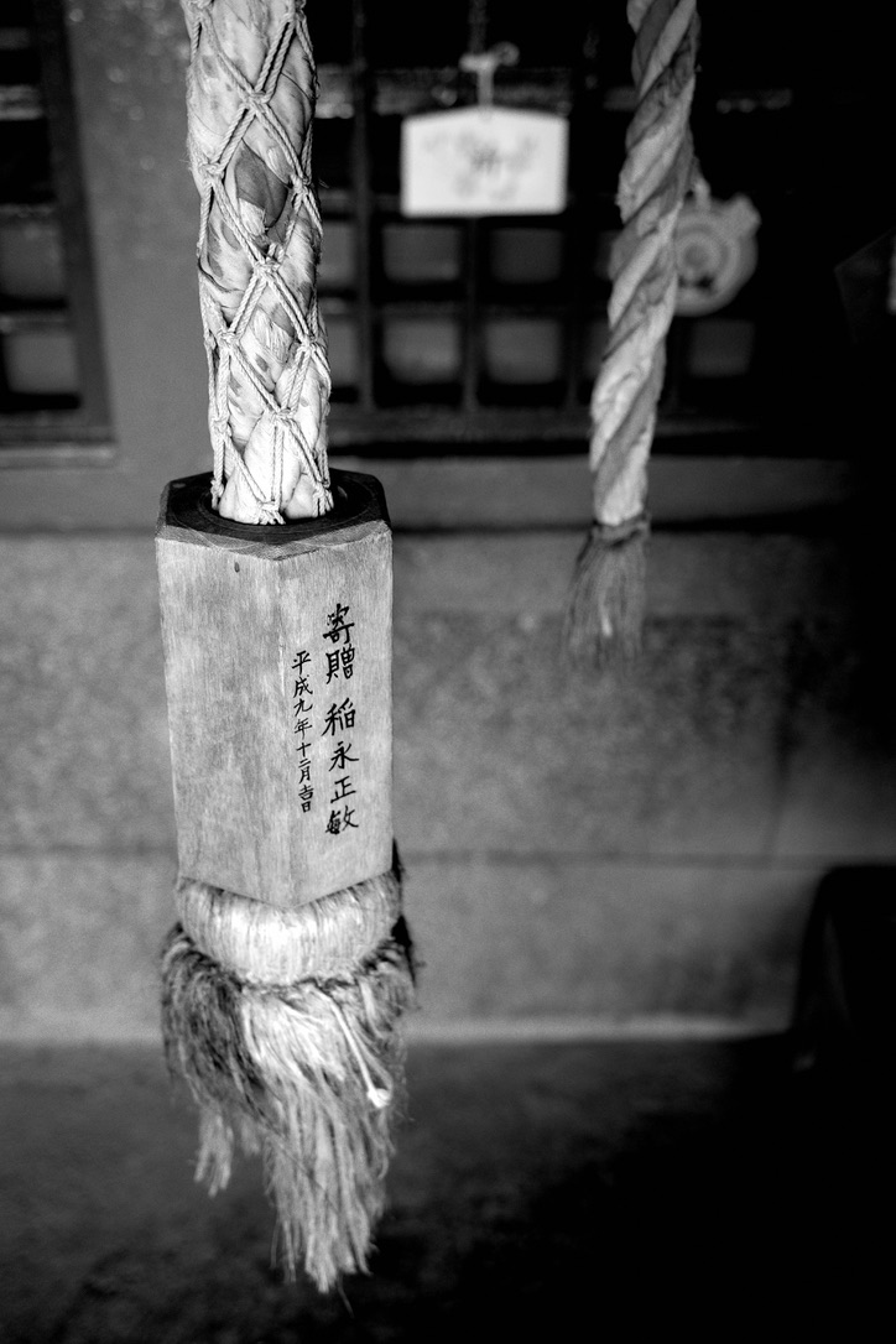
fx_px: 1493
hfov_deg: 33.4
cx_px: 448
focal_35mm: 40
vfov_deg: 48.5
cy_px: 672
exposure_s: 1/40
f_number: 2.8
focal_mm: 26
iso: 160
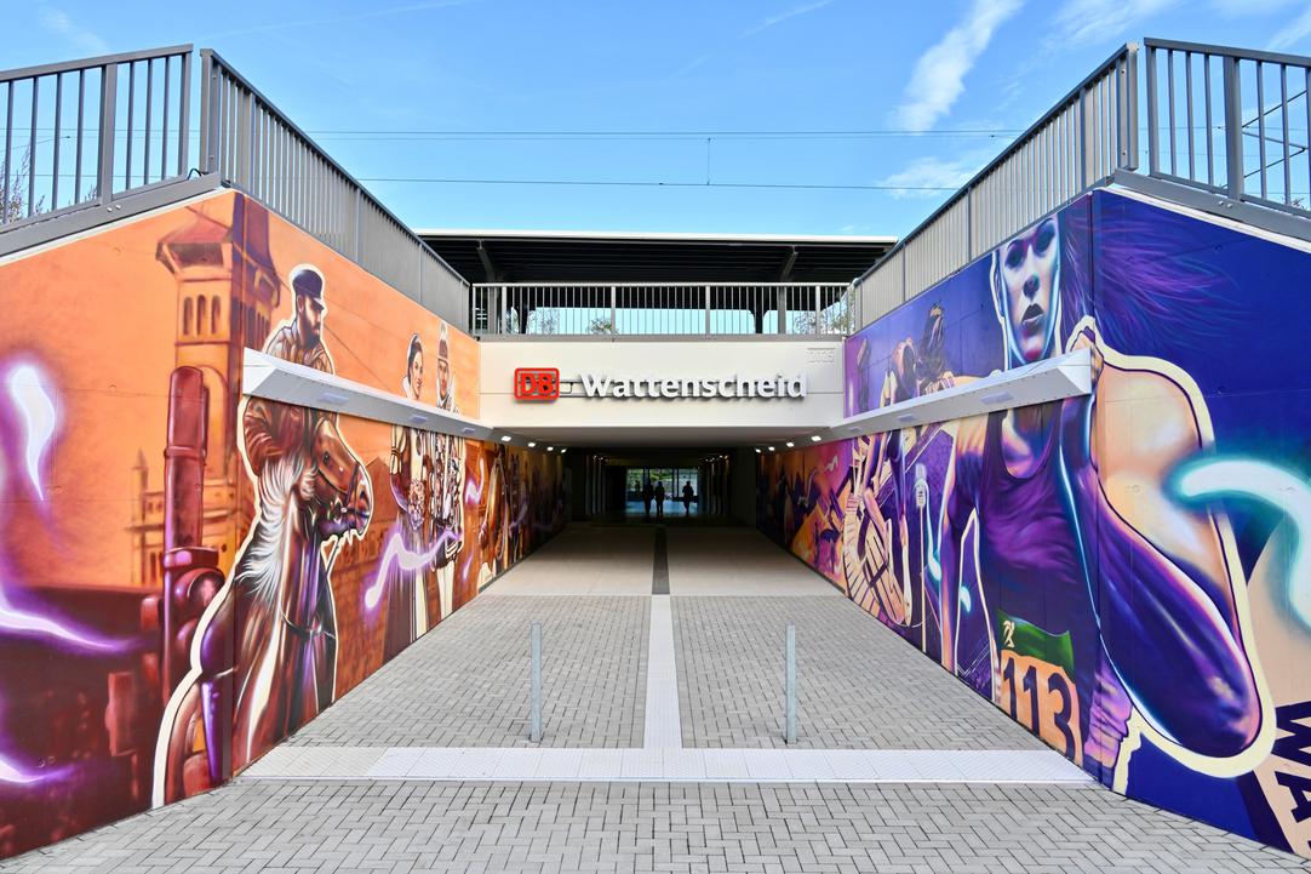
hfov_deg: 73.8
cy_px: 437
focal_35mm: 24
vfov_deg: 53.1
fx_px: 874
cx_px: 656
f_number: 9
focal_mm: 24
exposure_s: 1/60
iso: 64
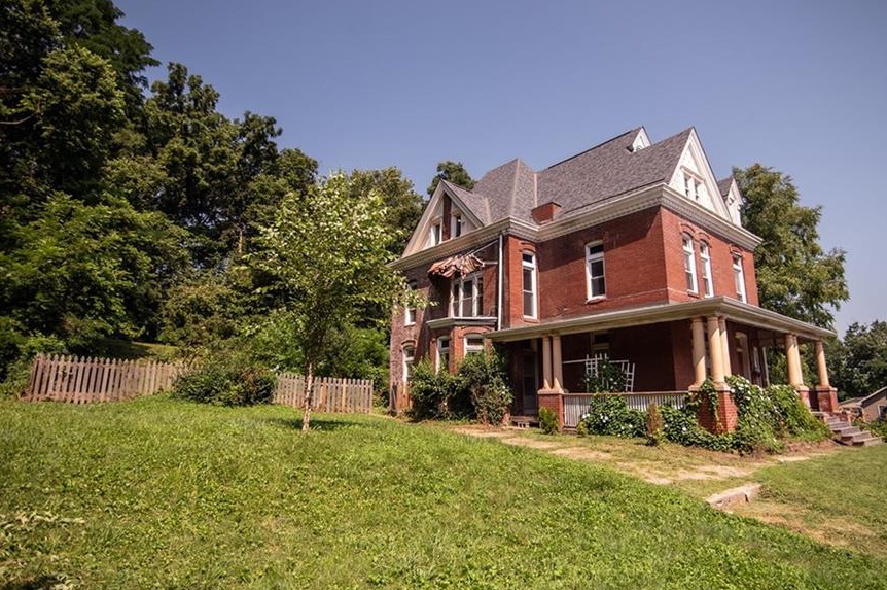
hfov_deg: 86.5
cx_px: 499
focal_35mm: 19
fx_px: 468
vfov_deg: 64.4
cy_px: 285
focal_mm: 16
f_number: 2.8
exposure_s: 1/8000
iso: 100
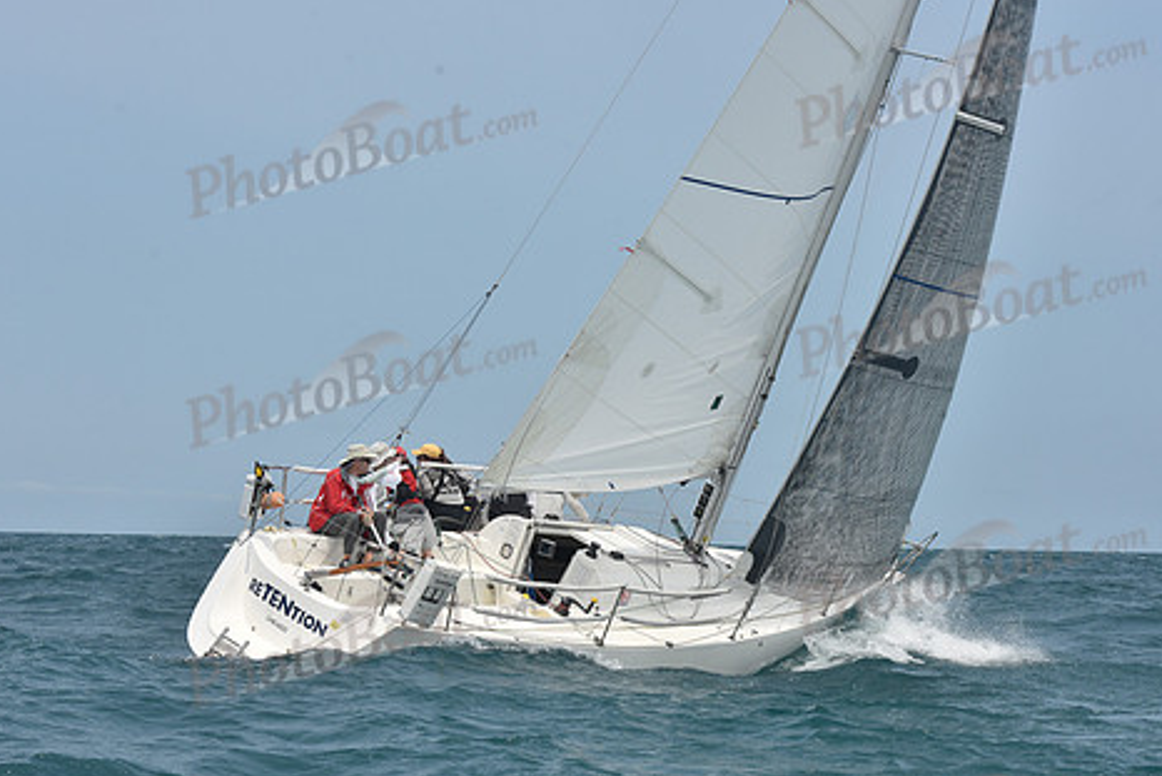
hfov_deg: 21.0
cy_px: 478
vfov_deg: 14.1
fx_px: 3132
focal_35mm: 97
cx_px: 668
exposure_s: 1/800
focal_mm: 78
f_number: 11
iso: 250
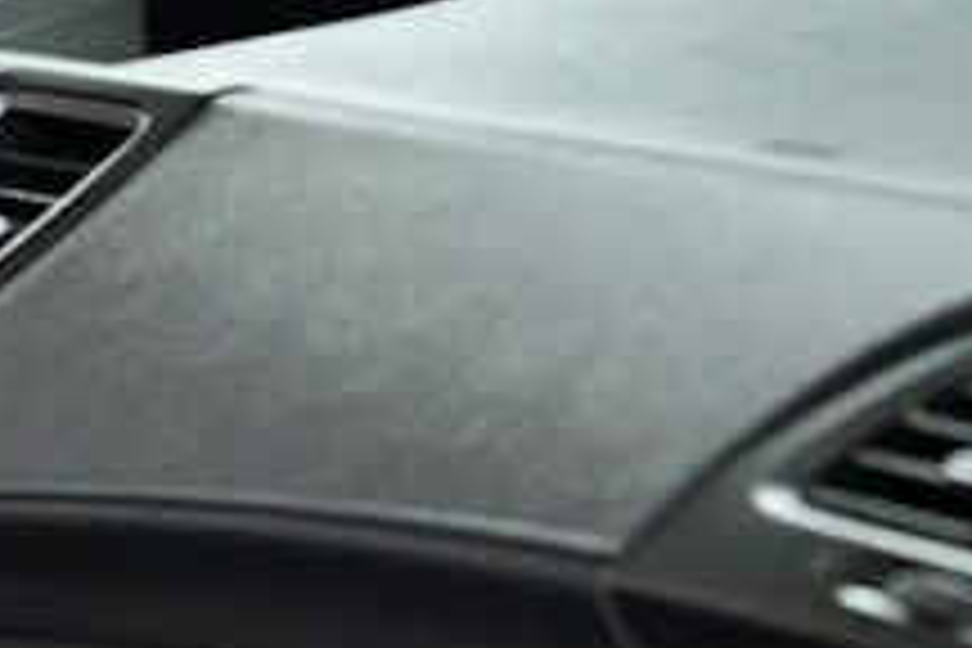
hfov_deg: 12.7
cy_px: -52
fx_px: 3591
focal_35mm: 133
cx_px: -1206
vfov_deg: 10.2
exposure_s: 1/400
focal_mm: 28
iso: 2000
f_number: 4
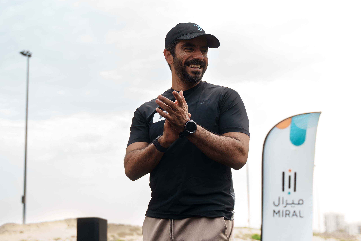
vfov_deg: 23.2
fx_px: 587
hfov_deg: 34.2
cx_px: 166
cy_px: 115
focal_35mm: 59
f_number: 2.8
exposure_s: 1/800
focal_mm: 35.4
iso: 400
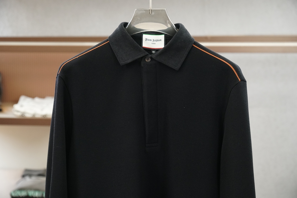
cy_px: 99
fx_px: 668
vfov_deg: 16.9
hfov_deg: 25.1
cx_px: 148
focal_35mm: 81
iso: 1600
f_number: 4
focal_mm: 54
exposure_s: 1/125
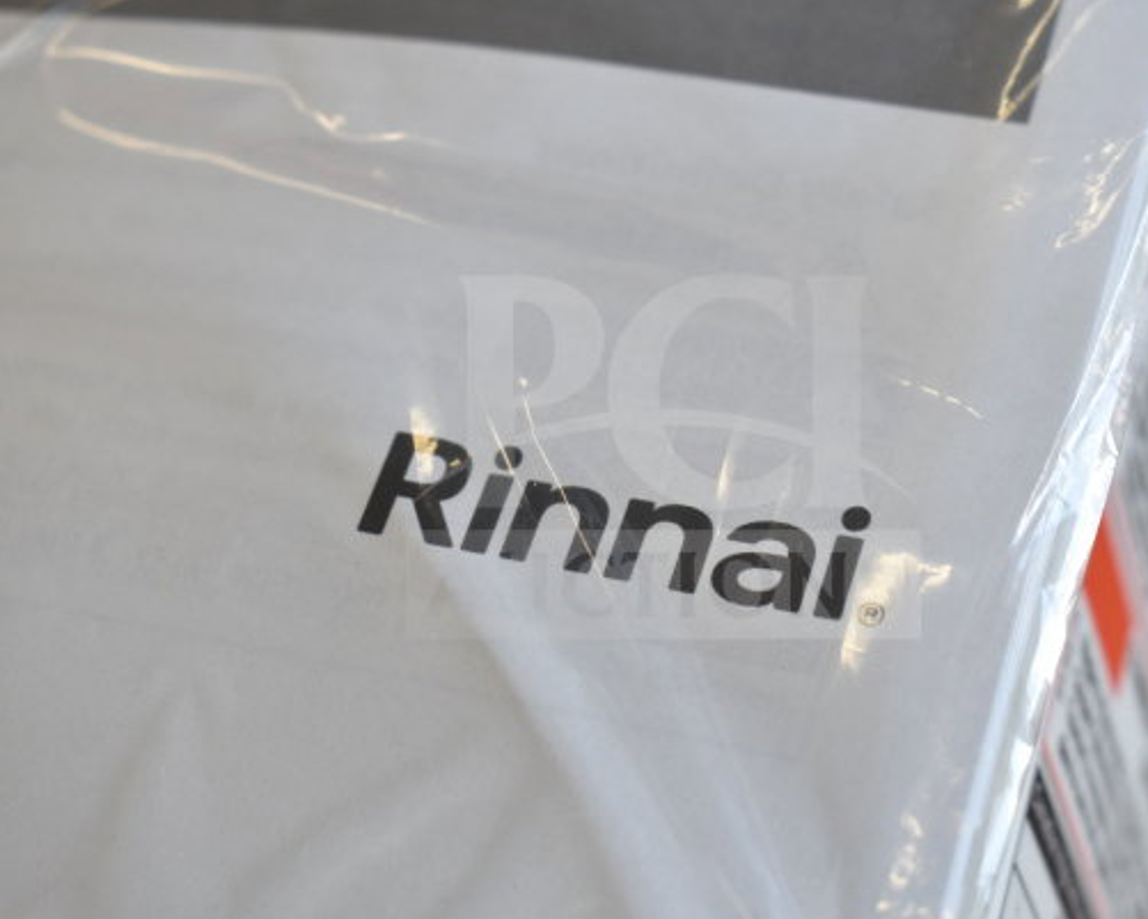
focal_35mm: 72
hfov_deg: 26.4
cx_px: 662
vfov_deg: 21.3
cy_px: 457
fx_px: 2447
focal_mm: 42
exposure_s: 1/60
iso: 250
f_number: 5
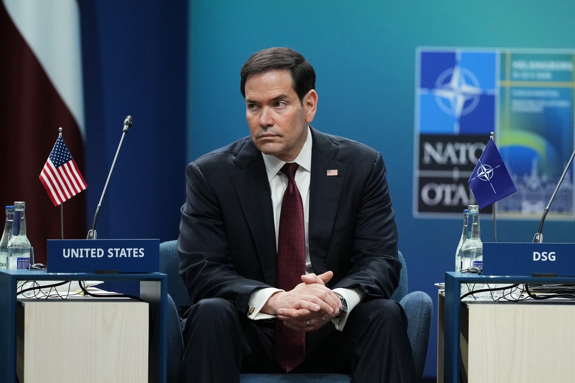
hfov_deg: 4.6
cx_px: 288
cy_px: 192
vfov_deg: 3.1
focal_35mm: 450
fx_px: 7186
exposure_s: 1/500
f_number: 2.8
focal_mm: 300
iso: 2500
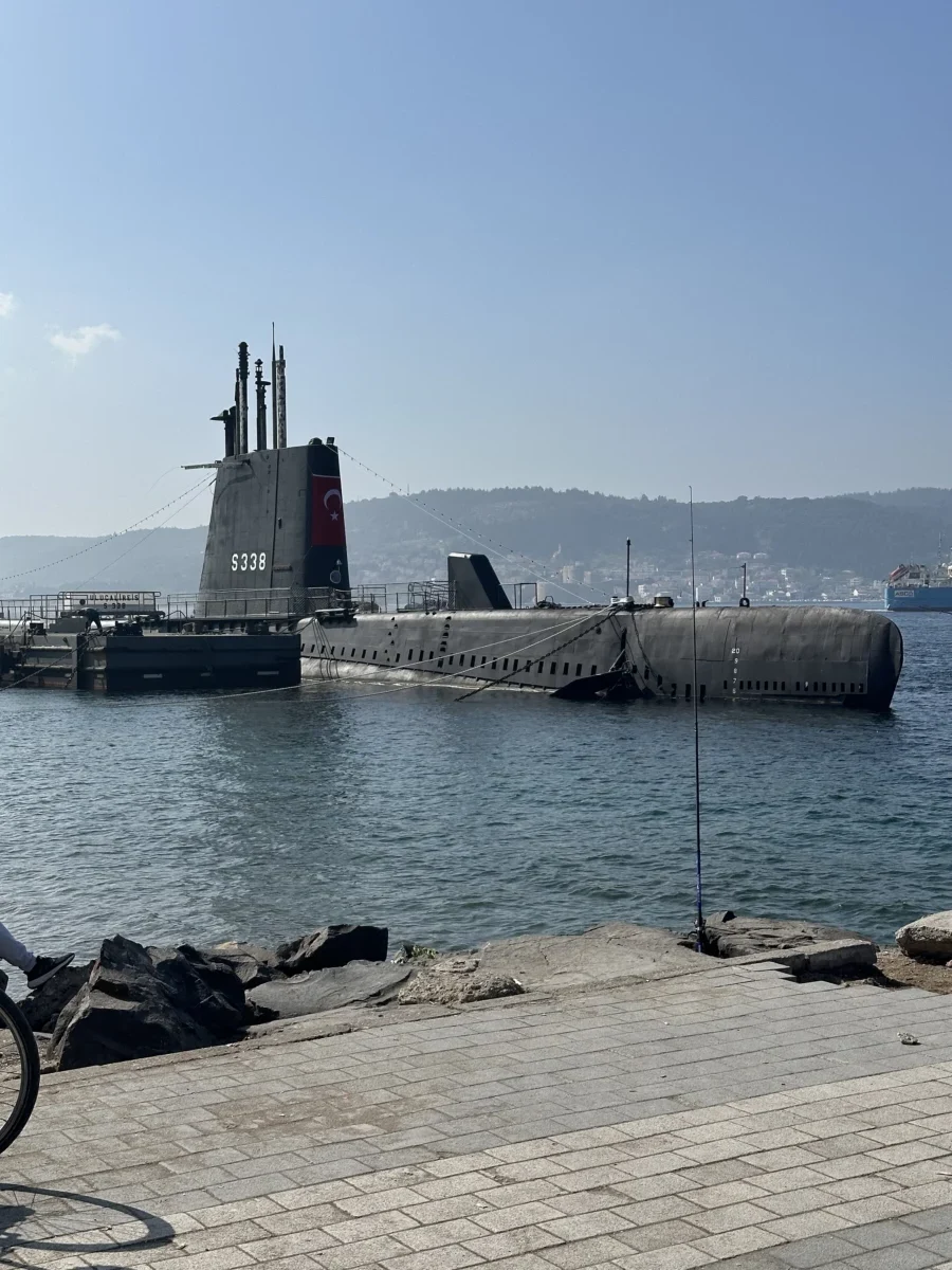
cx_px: 476
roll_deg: +0.3
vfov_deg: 39.7
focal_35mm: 48
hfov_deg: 30.3
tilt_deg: -0.8
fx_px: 1760
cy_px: 635
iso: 64
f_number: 1.78
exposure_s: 1/8197
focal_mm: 6.86
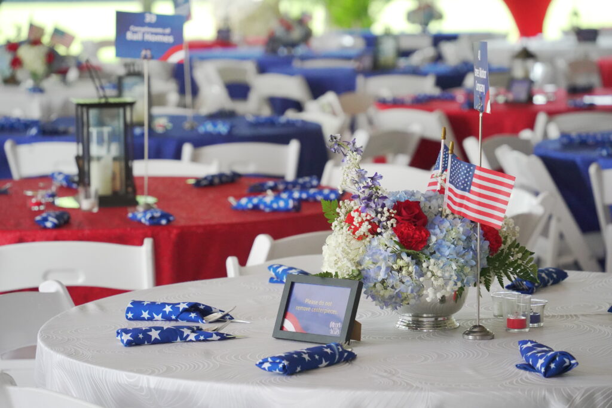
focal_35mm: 135
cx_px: 306
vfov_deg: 10.2
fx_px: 2295
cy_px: 204
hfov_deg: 15.2
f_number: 5
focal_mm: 135
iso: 10000
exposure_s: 1/2000
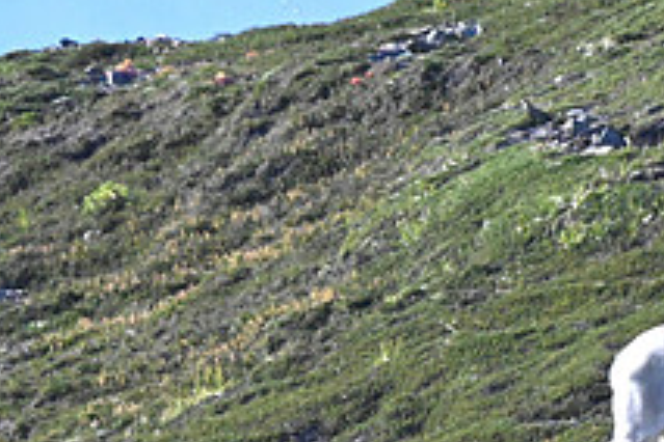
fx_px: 60290
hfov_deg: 0.6
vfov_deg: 0.4
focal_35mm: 3269
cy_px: 534
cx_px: 81
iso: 6400
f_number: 13
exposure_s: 1/3200
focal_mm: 1200
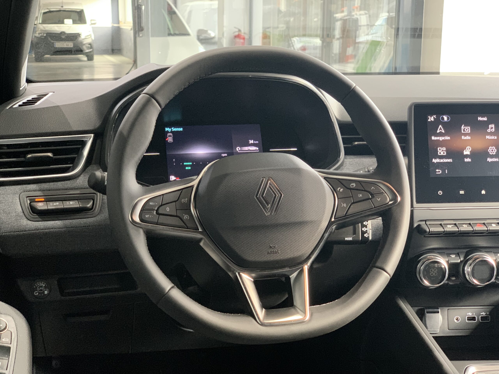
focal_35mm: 52
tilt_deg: -12.2
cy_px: 187
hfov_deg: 36.8
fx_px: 750
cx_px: 250
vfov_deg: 28.0
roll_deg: -1.8
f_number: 2.4
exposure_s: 1/50
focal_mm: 6
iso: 500
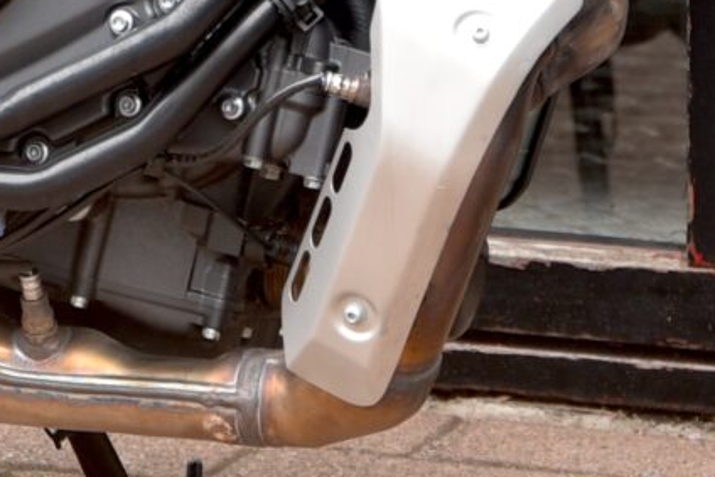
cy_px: -444
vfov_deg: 3.6
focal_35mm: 374
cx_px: 167
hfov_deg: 5.5
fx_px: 7430
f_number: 4
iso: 100
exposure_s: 1/60
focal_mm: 62
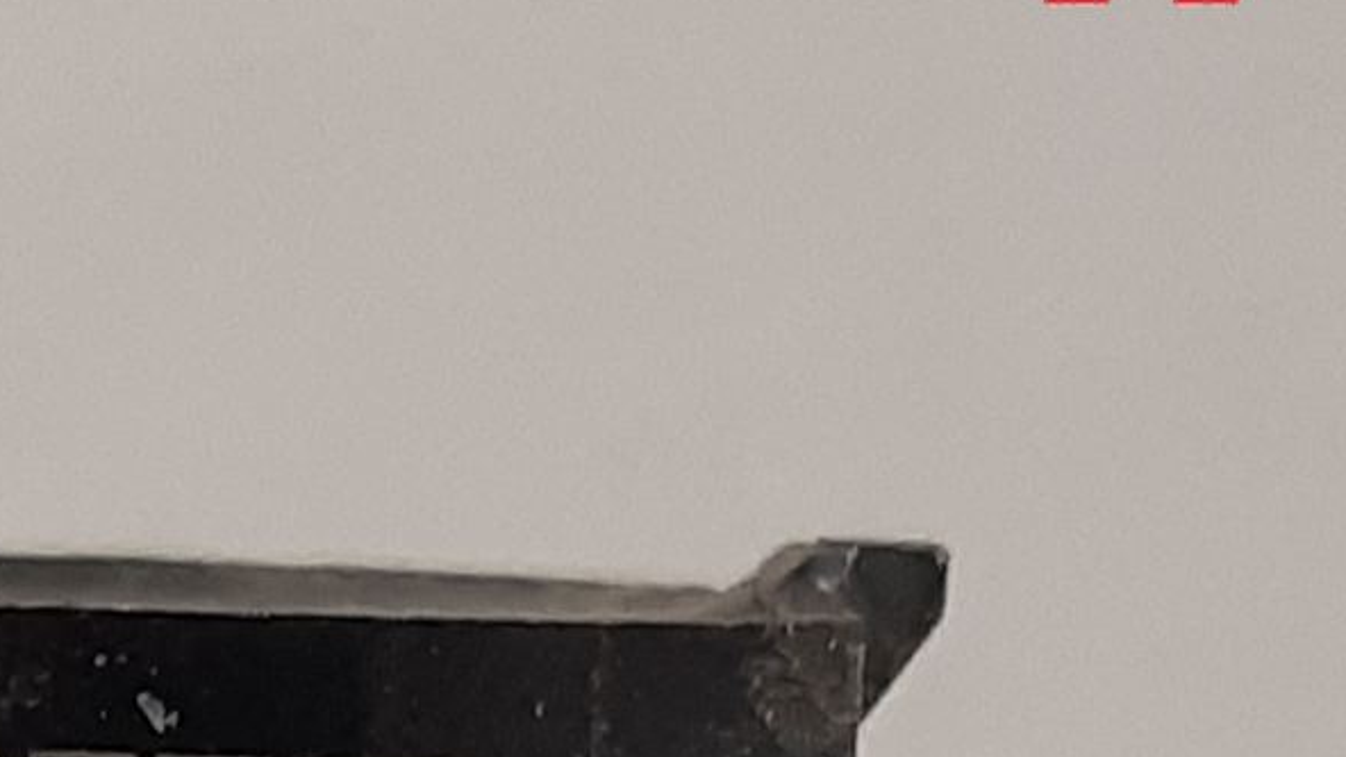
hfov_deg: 21.3
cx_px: 111
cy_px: 1366
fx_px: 3498
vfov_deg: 11.5
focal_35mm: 98
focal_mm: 3.93
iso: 125
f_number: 1.7
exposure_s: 1/50
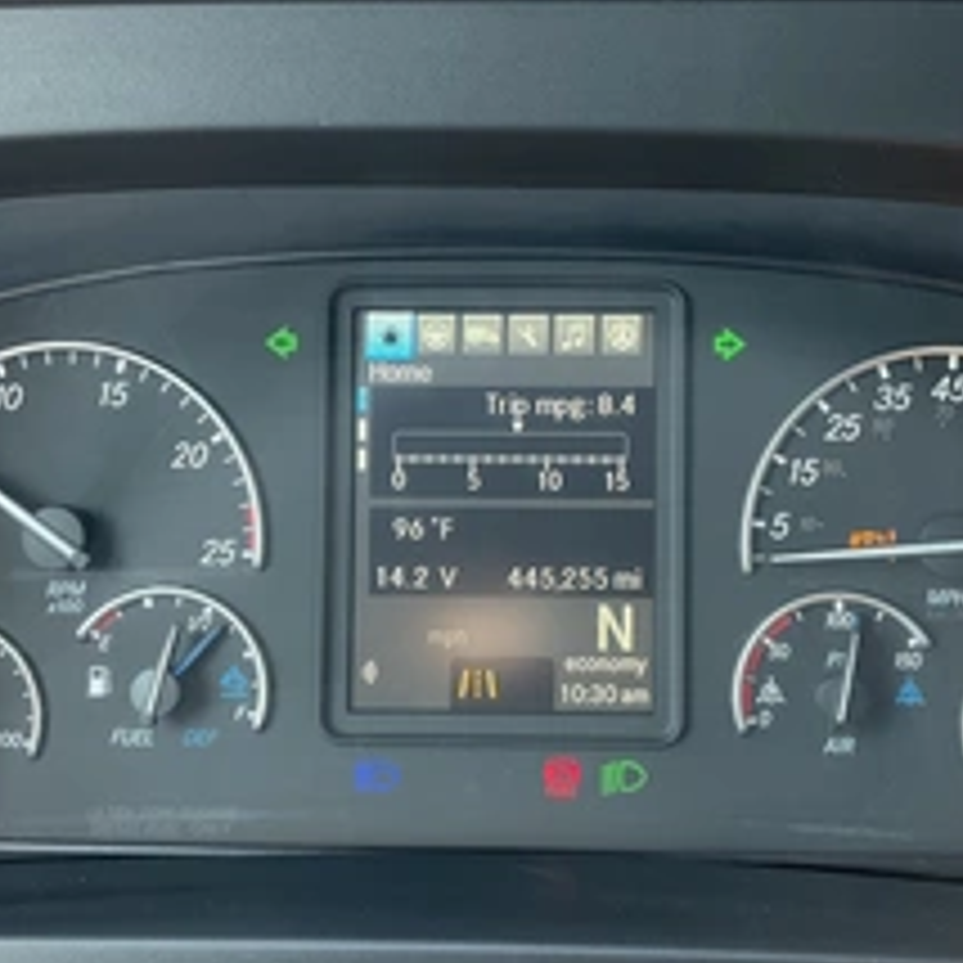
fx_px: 1511
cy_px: 477
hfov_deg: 35.2
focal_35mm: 48
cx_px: 590
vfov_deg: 35.4
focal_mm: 3
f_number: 1.8
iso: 80
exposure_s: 1/60
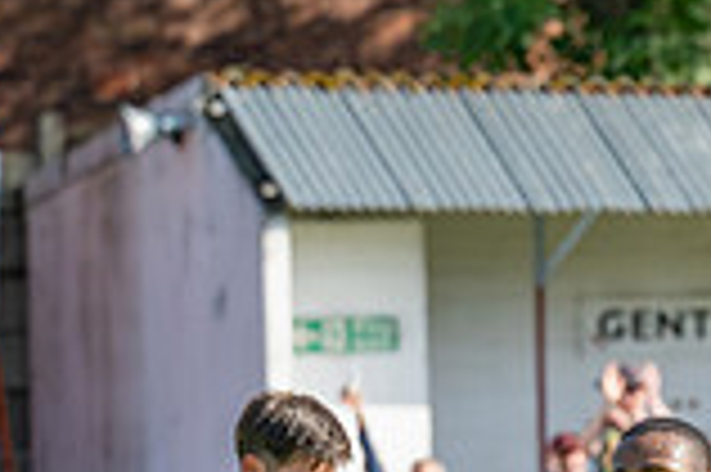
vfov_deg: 2.1
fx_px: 13002
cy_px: 805
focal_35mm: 659
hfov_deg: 3.1
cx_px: 1022
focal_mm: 120
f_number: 4
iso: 400
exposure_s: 1/2500
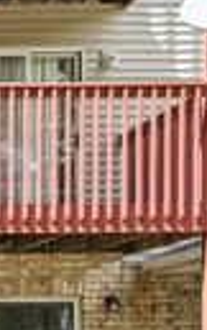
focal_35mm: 138
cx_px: -322
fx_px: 1241
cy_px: 318
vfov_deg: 14.9
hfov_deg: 8.5
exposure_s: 1/125
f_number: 9
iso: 400
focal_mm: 35
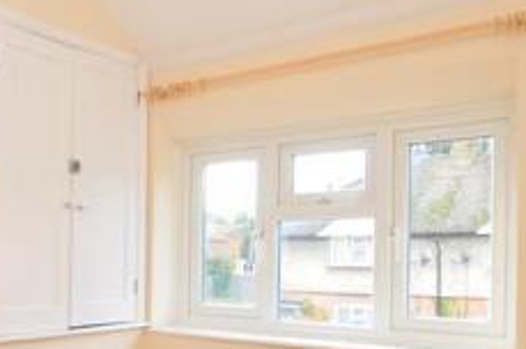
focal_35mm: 43
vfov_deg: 30.7
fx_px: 627
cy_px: 251
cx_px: 28
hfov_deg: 41.0
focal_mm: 10
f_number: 5.6
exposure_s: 1/50
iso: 400
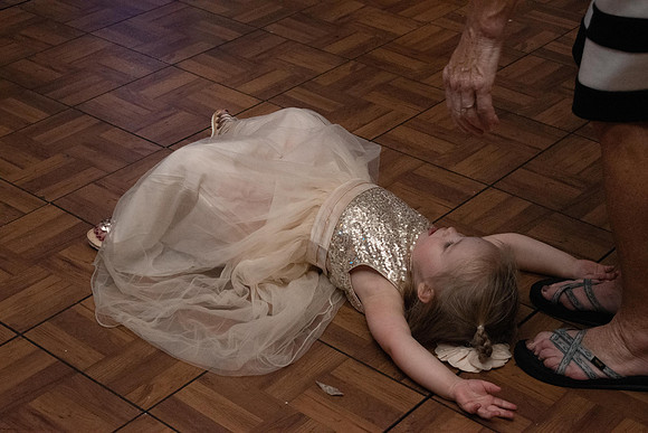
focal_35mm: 69
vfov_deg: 19.7
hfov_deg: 29.2
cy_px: 216
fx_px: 1242
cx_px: 324
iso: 6400
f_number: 5.3
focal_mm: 46
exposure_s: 1/60
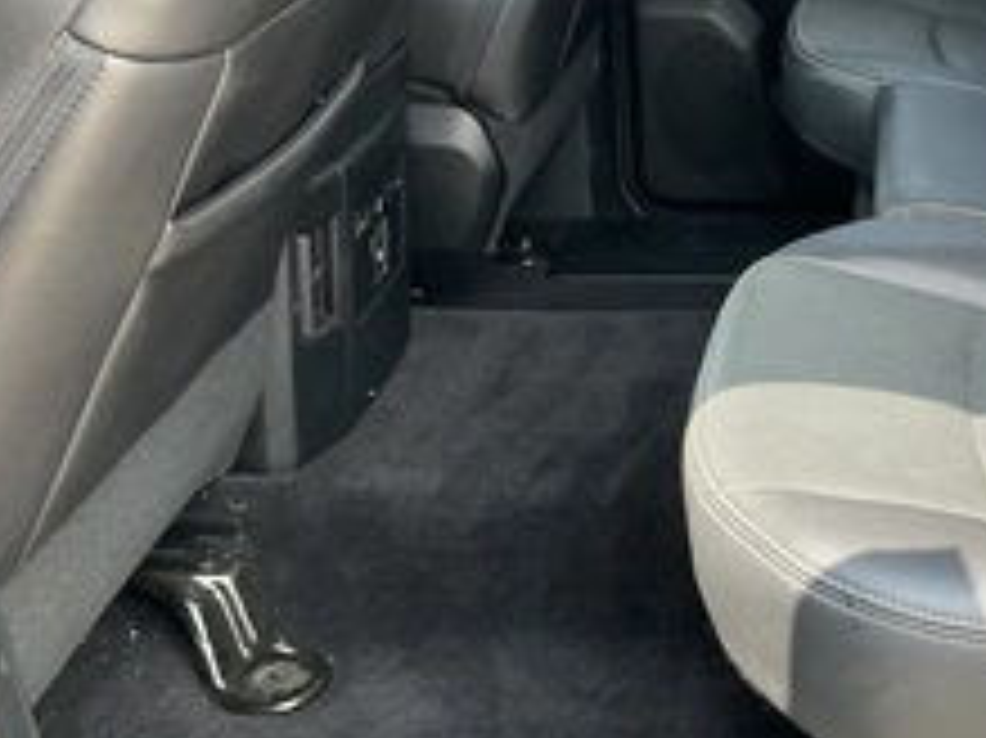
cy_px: 418
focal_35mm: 53
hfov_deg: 34.3
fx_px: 1509
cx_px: 873
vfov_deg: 27.5
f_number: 1.8
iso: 25
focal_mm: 3
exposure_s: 1/122
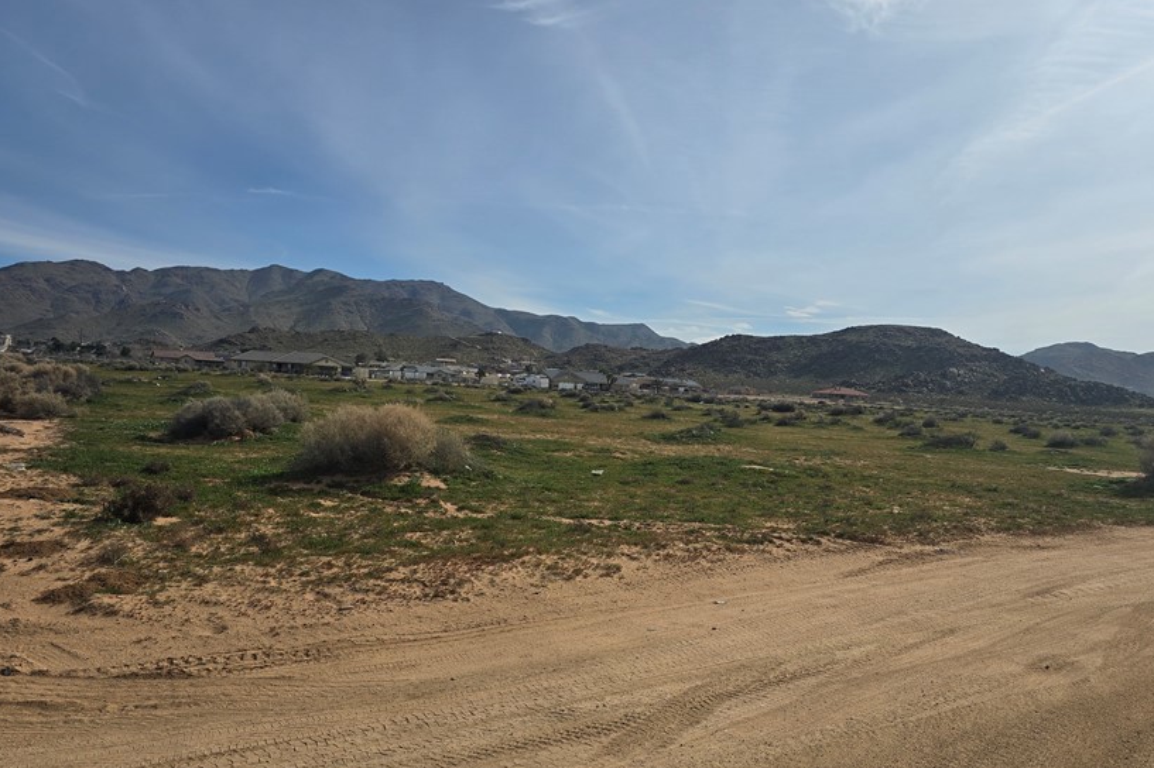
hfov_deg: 61.6
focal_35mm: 30
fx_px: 961
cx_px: 665
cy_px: 383
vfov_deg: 43.6
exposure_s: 1/1989
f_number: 1.7
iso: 12
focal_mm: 6.3
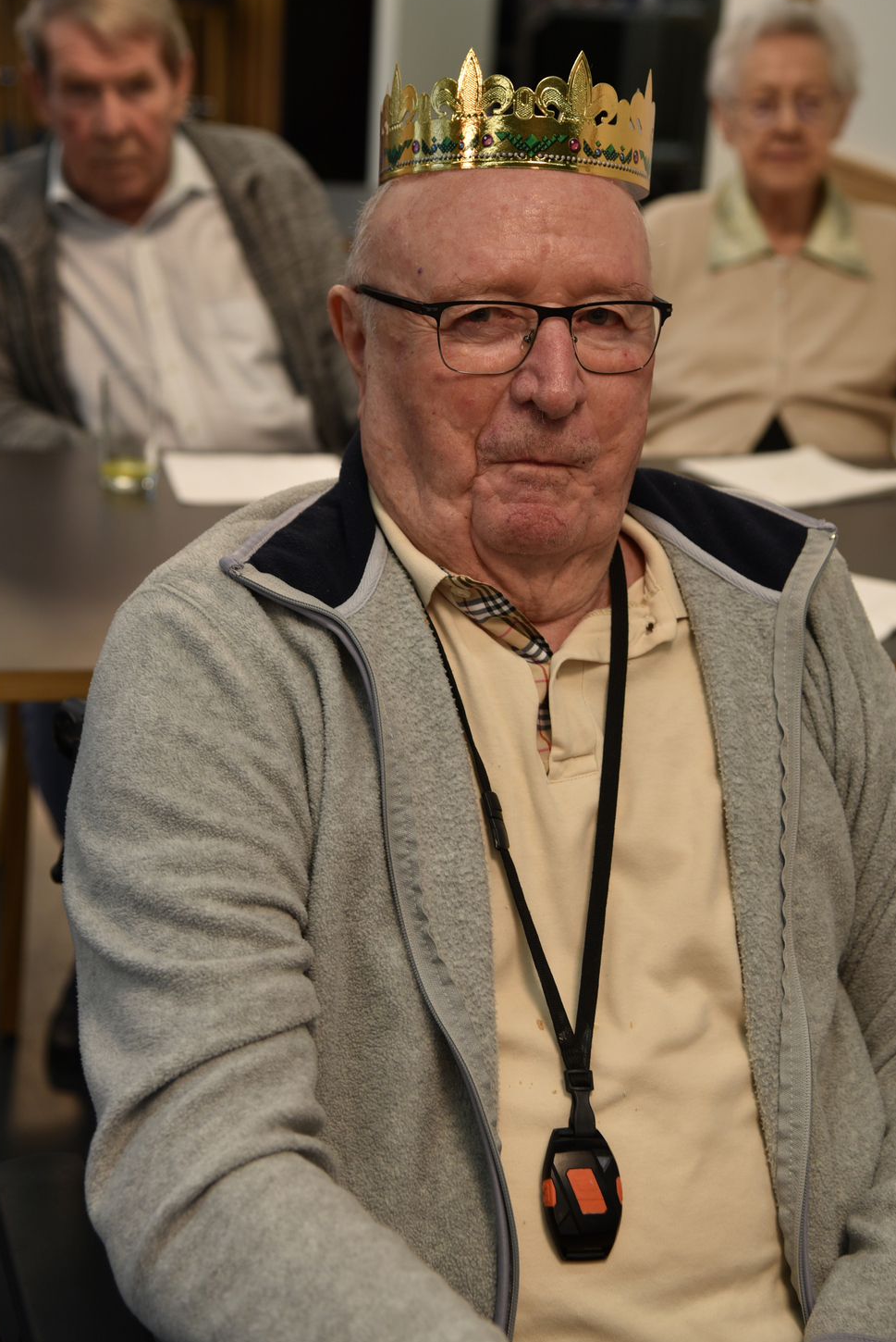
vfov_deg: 31.4
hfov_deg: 21.3
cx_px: 457
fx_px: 2385
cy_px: 608
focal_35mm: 64
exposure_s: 1/100
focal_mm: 58
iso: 400
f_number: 5
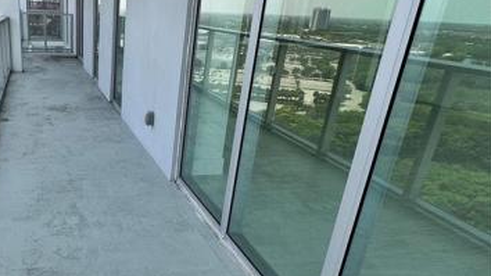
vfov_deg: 37.6
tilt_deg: -21.8
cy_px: 169
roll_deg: -1.9
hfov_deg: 59.0
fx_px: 404
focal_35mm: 31
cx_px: 118
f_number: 2.2
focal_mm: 2.22
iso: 40
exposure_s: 1/754
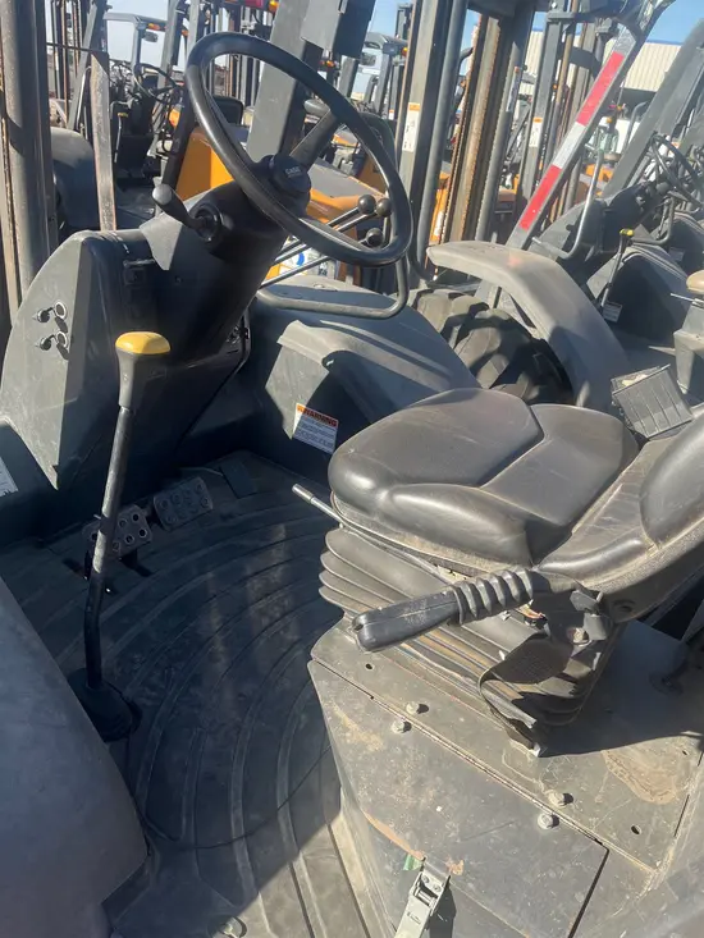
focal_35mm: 26
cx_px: 352
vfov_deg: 67.3
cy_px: 469
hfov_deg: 53.1
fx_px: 705
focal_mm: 5.1
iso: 50
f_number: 1.6
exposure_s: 1/878
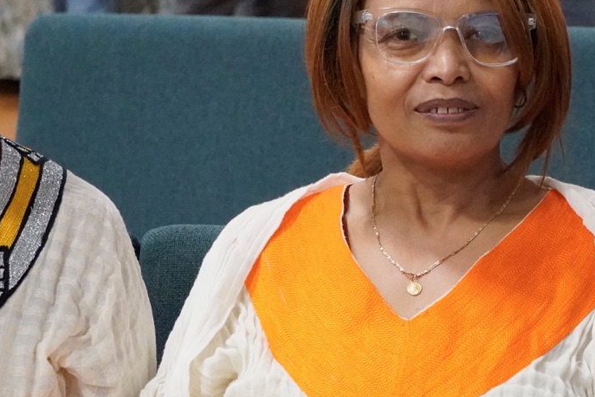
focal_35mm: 216
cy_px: 191
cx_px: 451
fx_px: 3575
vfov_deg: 6.4
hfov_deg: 9.5
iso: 6400
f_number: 4.5
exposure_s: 1/100
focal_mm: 55
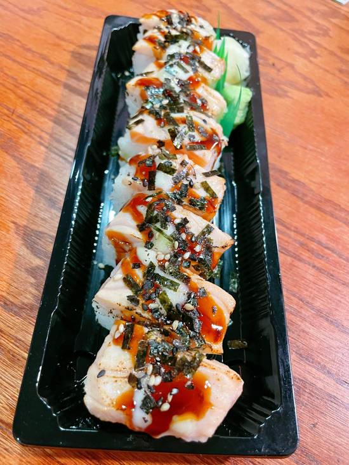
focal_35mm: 26
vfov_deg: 67.3
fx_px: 349
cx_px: 174
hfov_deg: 53.1
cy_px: 232
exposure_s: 1/40
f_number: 1.6
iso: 400
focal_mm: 4.2
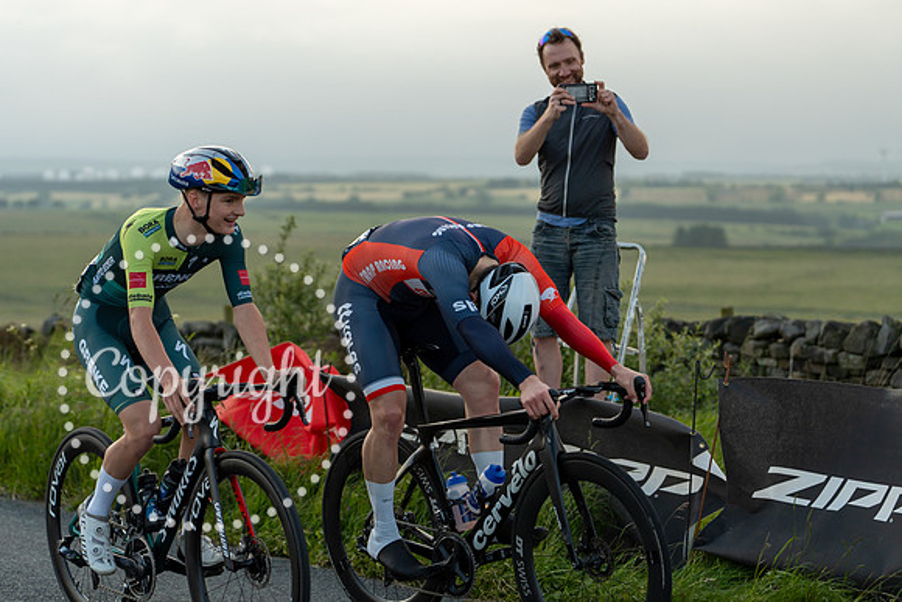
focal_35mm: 84
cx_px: 451
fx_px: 2105
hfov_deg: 24.2
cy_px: 301
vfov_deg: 16.3
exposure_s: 1/1250
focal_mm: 84
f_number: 3.2
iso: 400
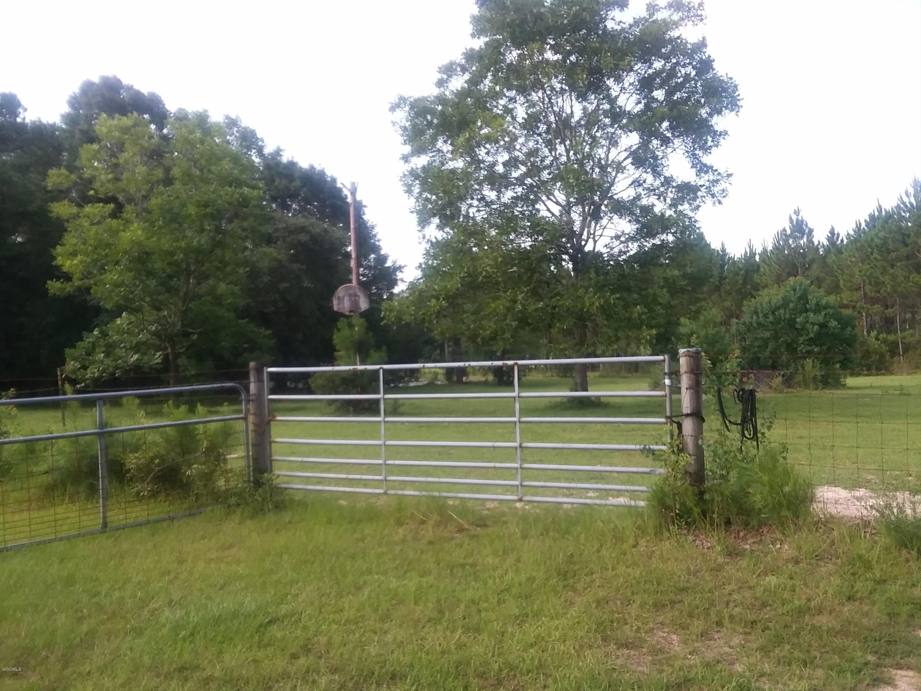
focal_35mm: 29
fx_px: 772
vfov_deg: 48.2
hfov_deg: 61.7
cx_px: 460
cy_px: 346
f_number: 1.9
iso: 40
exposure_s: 1/397
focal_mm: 2.47
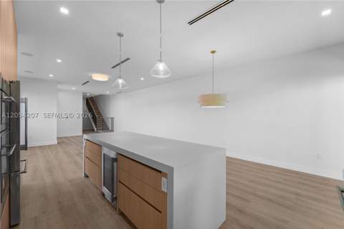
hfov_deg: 104.3
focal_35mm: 14
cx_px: 172
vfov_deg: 81.1
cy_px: 114
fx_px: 134
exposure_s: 1/15
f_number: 11
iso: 250
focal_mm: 14
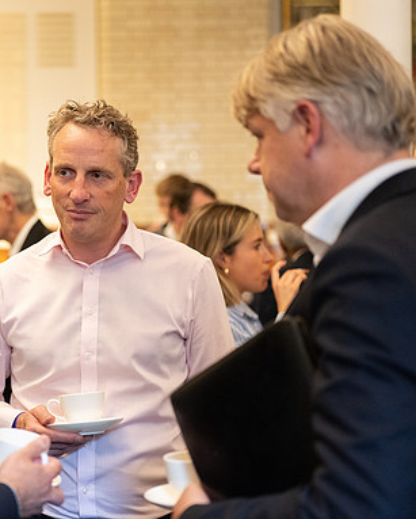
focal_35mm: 71
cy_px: 261
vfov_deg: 26.7
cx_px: 46
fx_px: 1091
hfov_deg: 21.1
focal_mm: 50
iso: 2500
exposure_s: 1/400
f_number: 2
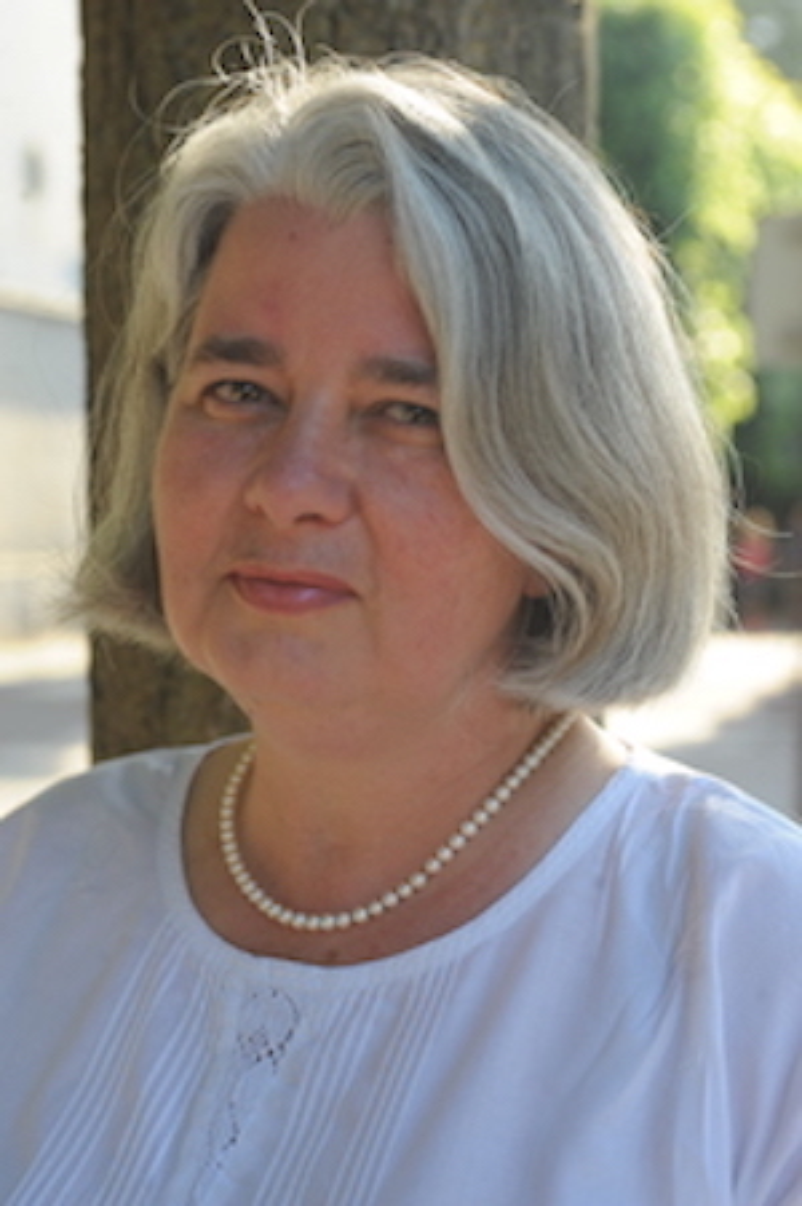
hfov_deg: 21.9
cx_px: 401
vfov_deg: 32.4
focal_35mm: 62
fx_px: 2075
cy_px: 603
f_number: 5
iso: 200
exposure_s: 1/100
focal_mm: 62
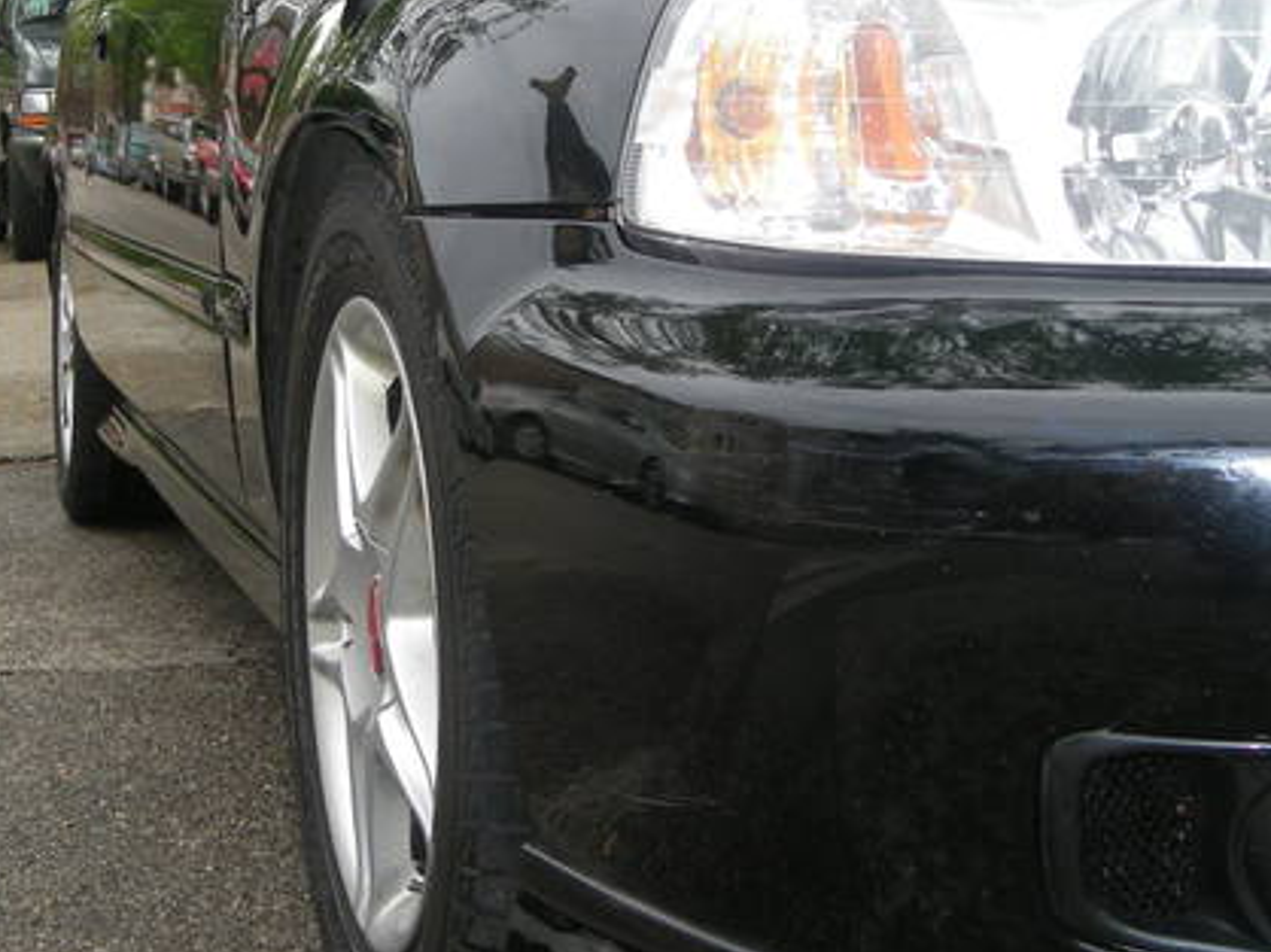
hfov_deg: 28.9
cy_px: 368
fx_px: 2459
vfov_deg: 21.9
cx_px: 496
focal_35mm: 67
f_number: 2.8
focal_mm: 5.7
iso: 50
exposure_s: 1/101
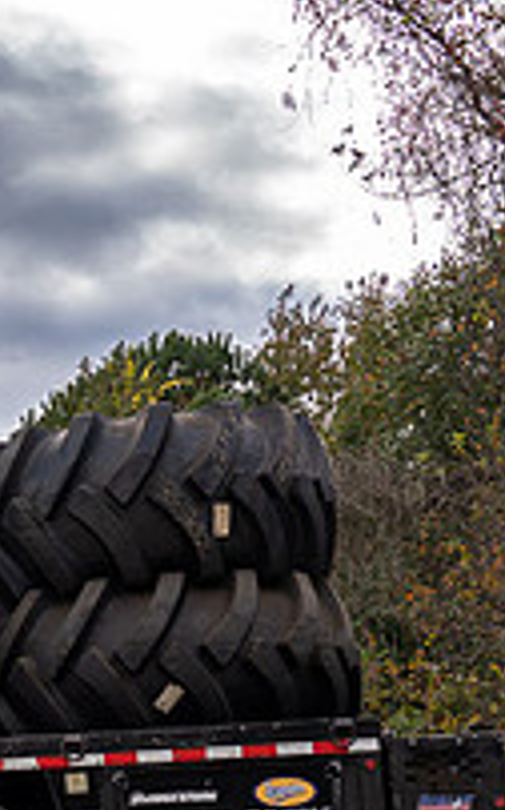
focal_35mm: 88
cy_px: 620
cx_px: -437
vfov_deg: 23.3
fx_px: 1941
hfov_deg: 13.2
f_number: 5.6
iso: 100
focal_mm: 30
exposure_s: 1/125
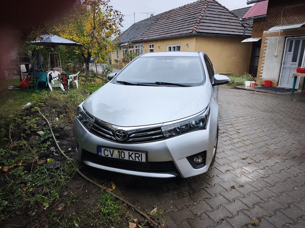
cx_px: 152
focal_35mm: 23
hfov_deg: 73.9
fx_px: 203
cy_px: 114
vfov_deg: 58.9
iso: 64
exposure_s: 1/100
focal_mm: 6.57
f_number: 1.6
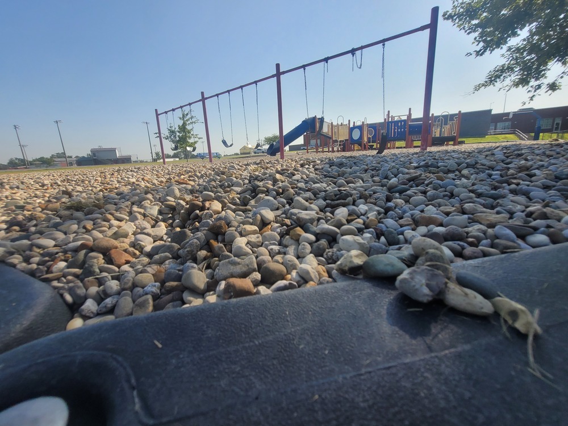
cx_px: 284
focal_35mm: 13
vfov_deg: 89.9
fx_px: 213
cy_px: 213
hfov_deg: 106.2
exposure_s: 1/1829
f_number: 2.2
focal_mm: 2.2
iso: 64
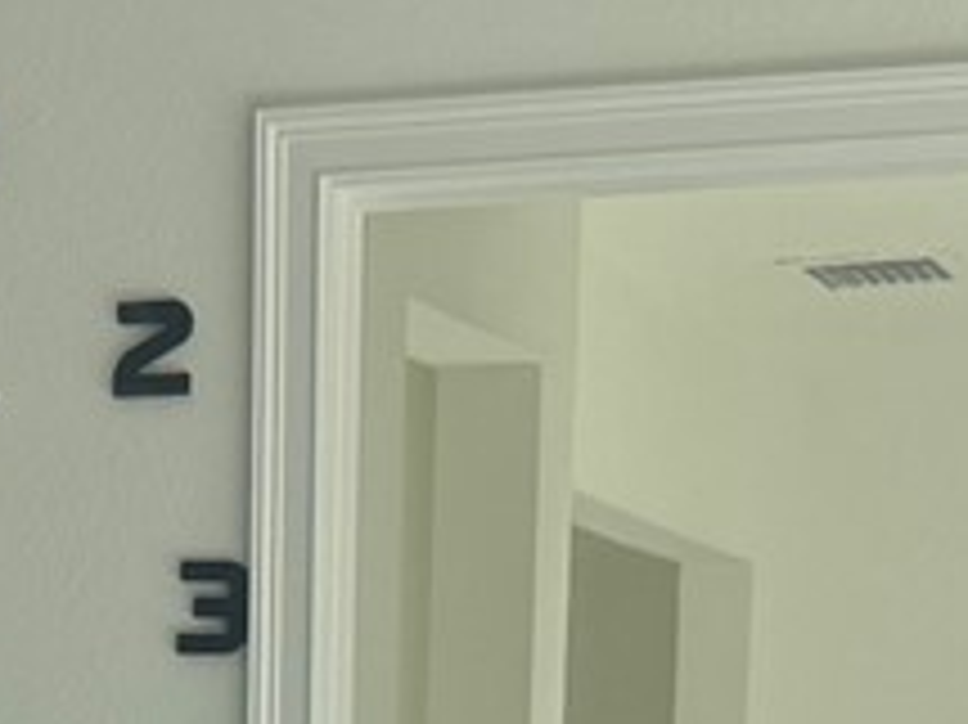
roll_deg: +0.0
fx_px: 5003
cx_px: -270
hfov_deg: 10.8
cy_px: 1893
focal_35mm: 179
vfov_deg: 7.6
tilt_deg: -11.2
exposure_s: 1/1032
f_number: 1.78
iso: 80
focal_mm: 6.76
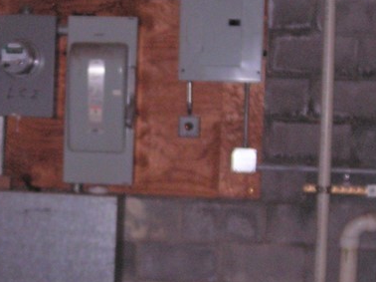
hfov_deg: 18.9
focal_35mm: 103
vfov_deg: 14.4
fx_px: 1118
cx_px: 67
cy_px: 143
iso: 200
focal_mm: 6.3
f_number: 3.2
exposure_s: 1/60.1
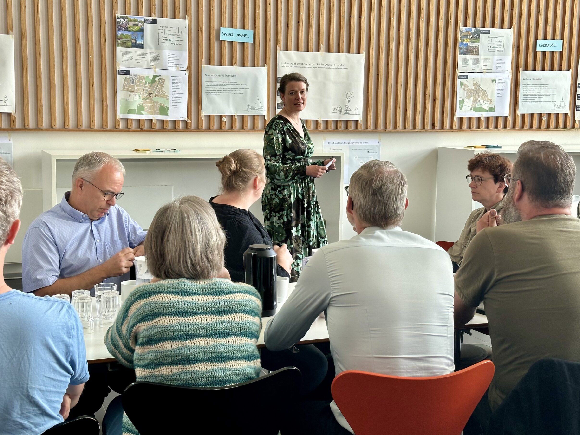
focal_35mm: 51
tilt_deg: -6.9
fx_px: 855
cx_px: 281
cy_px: 217
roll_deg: -0.6
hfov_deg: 37.5
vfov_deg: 28.6
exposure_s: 1/90
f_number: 1.8
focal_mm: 6.9
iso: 64
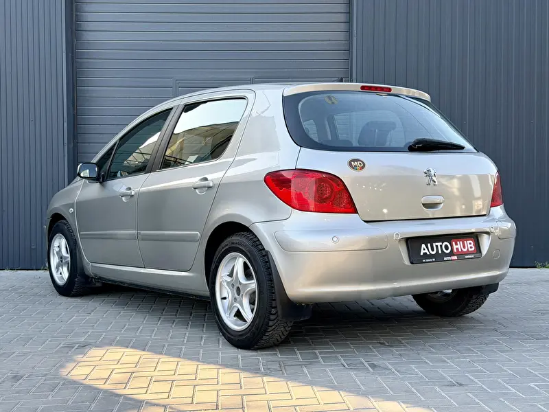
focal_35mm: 48
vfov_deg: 30.3
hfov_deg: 39.7
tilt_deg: -0.4
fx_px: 761
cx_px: 274
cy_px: 206
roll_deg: +0.8
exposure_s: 1/566
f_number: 1.78
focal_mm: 6.76
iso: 80
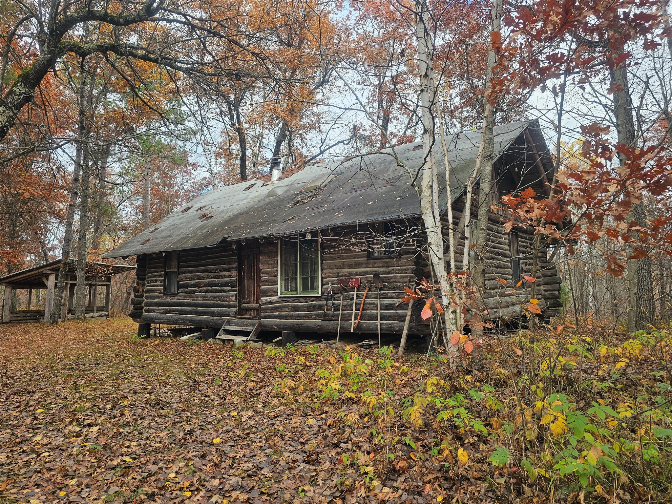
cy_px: 252
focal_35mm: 23
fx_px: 446
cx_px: 336
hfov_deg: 73.9
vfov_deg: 58.9
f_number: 1.7
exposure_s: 1/120
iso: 16
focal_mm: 6.3
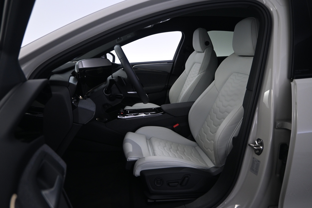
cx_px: 156
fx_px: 208
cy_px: 104
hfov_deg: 73.7
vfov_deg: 53.1
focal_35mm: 24
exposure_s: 1/25
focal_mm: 16
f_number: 3.5
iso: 1000
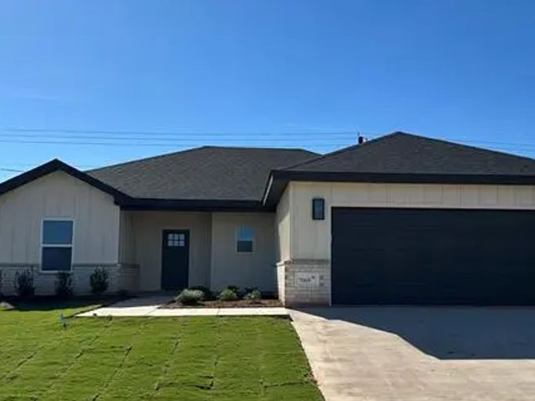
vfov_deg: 39.6
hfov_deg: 51.3
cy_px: 215
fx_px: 556
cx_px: 295
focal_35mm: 36
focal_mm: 6.86
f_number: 1.78
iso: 80
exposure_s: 1/6211
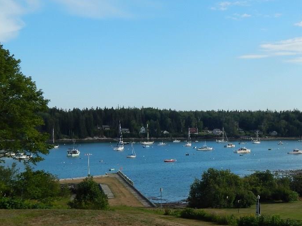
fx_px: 497
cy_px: 141
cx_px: 226
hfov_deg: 33.1
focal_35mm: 57
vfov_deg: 25.6
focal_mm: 6.8
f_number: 3.4
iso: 125
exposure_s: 1/1250
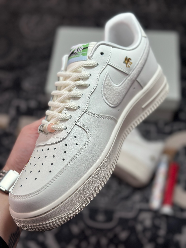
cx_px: 93
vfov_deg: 39.7
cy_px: 124
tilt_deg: -57.8
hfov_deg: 30.3
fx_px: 344
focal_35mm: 48
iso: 80
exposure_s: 1/2252
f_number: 1.78
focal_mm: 6.86
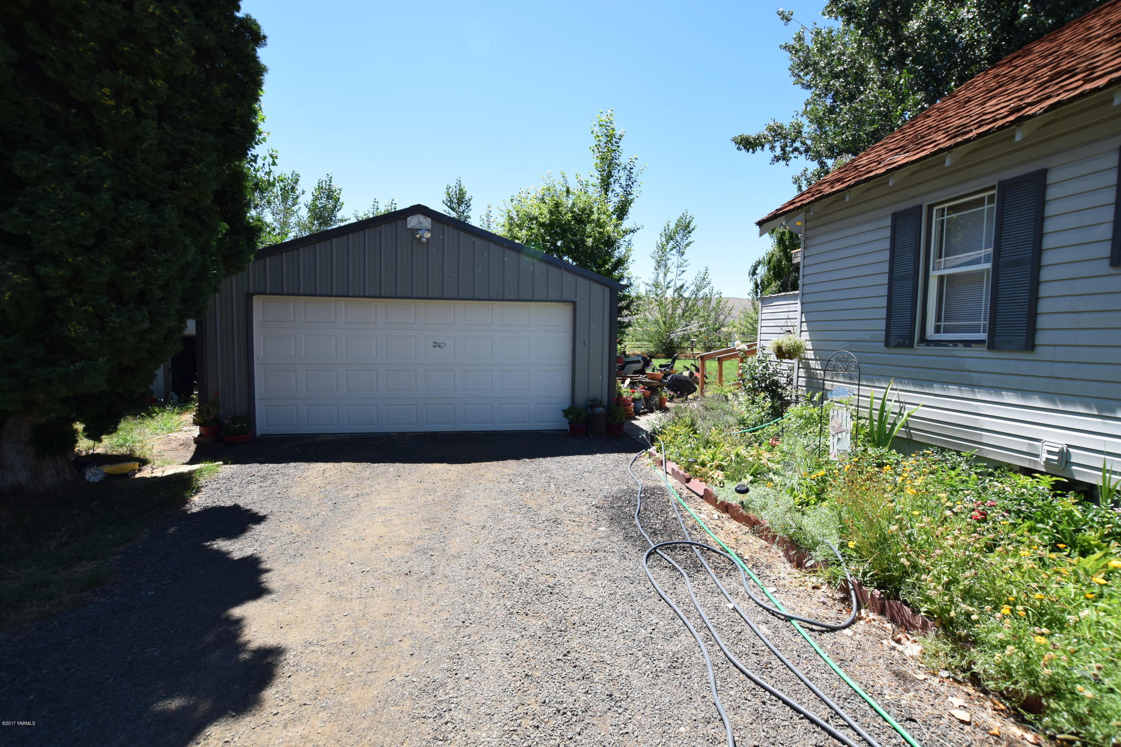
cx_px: 560
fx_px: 467
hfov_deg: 100.4
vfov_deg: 77.3
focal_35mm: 15
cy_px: 374
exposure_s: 1/250
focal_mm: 10
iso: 200
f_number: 8
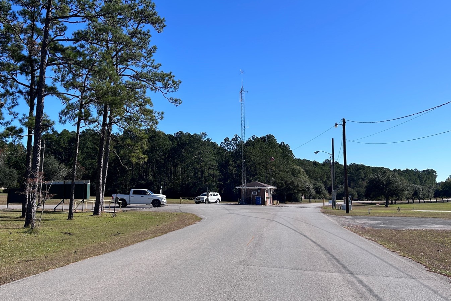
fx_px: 514
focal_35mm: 41
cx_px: 193
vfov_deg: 32.4
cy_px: 105
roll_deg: +0.4
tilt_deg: +12.9
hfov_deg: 47.3
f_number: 1.5
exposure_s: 1/4630
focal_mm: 5.7
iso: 50
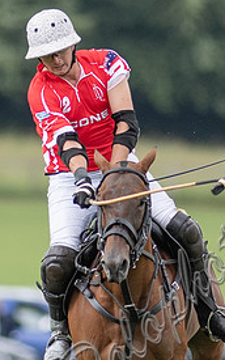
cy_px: 420
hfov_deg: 0.7
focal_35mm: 1857
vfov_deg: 1.1
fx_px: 18210
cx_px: 79
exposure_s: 1/2500
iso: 320
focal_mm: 300
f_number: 2.8
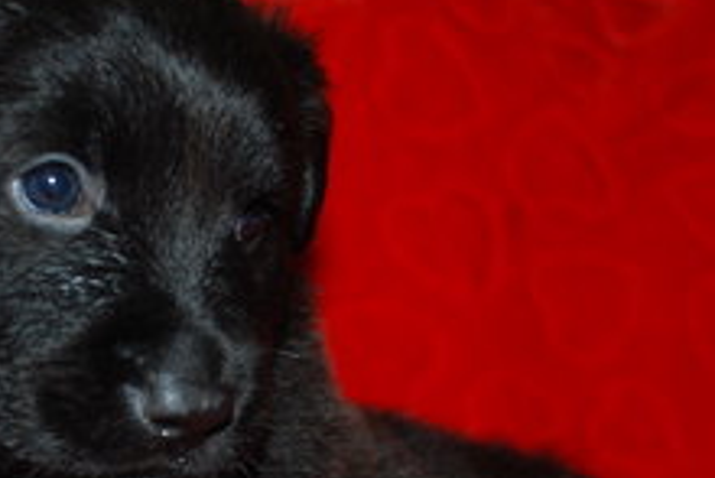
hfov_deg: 26.7
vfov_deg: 18.1
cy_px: 369
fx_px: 1491
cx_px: 202
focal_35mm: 75
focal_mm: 22
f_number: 4
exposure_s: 1/60
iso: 200
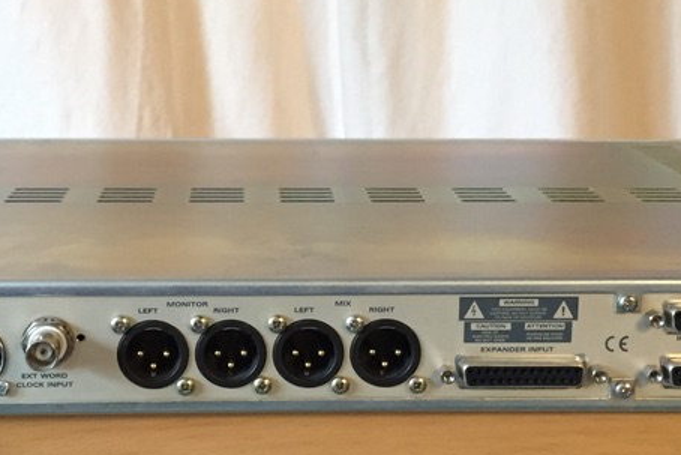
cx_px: 286
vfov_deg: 20.0
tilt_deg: -9.7
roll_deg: -0.3
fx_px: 1287
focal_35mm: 68
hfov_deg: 29.6
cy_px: 173
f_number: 2.2
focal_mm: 4.15
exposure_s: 1/17
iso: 500
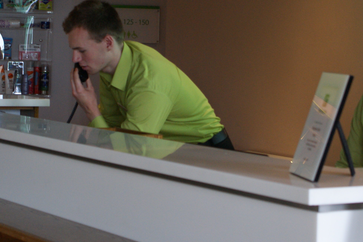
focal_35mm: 123
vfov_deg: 11.1
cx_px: 188
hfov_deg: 16.6
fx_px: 1241
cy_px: 79
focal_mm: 35
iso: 400
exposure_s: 1/30
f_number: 5.6
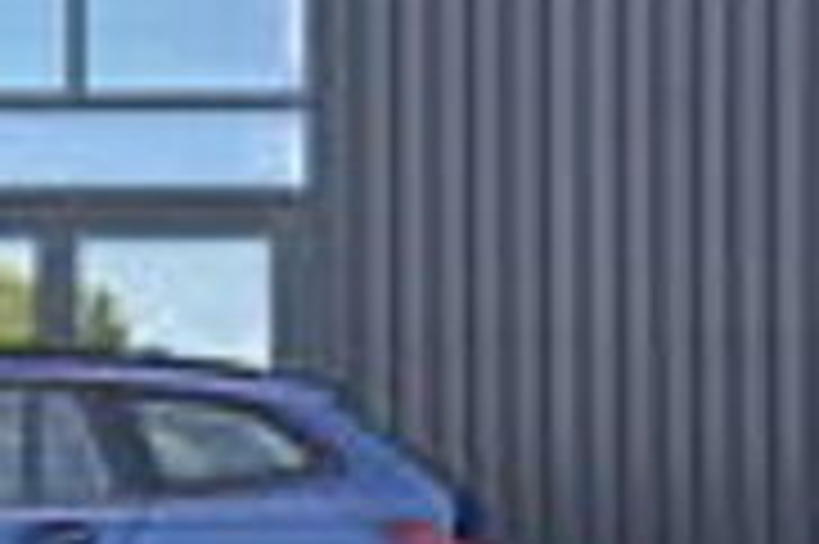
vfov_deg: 13.2
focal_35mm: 103
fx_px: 2341
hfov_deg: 18.6
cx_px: -216
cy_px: 461
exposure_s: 1/100
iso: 400
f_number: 9
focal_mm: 26
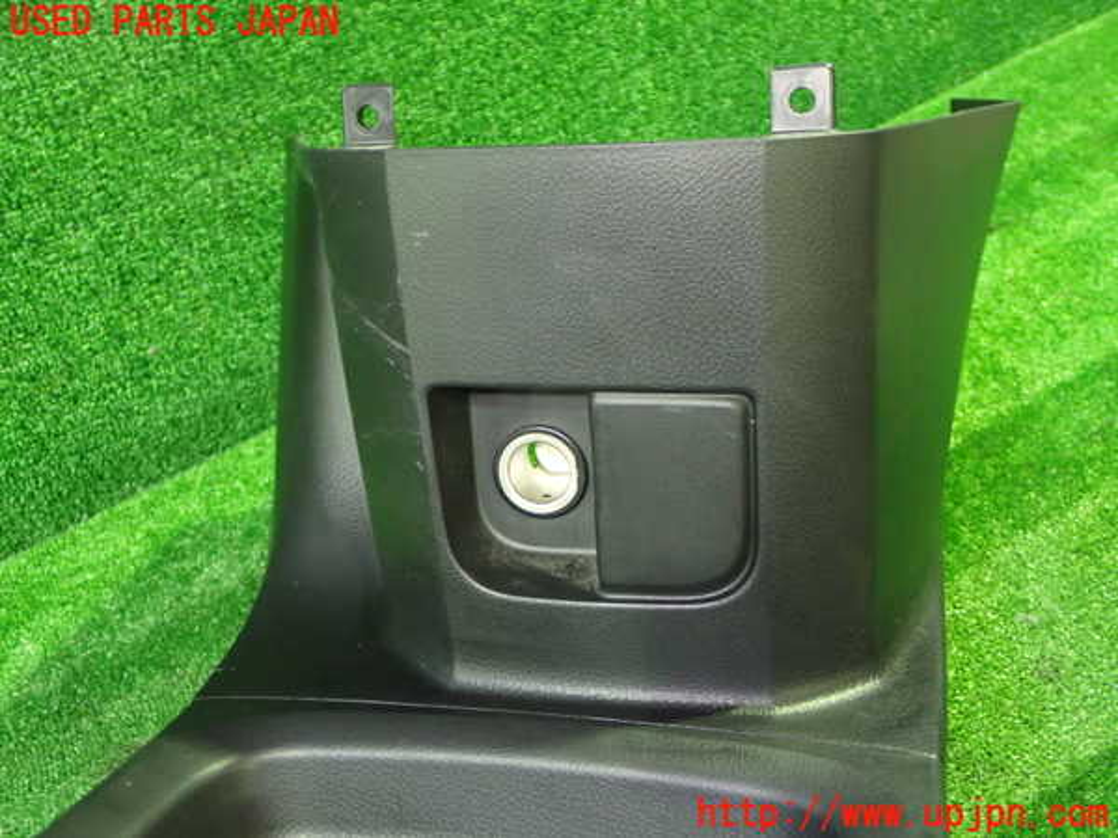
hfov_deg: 49.0
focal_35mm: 38
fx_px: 1227
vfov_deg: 37.7
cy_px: 419
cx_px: 559
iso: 800
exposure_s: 1/15
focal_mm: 6.83
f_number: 2.7
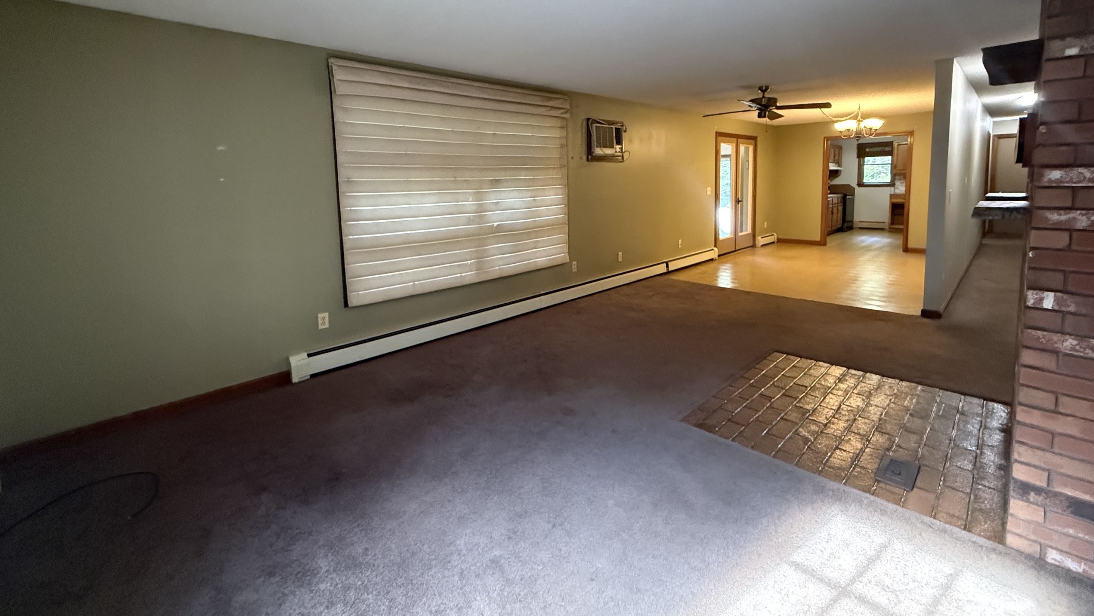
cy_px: 224
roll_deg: +0.6
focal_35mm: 16
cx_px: 541
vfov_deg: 65.9
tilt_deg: -5.2
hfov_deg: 99.4
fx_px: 464
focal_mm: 2.22
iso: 1000
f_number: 2.2
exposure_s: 1/60
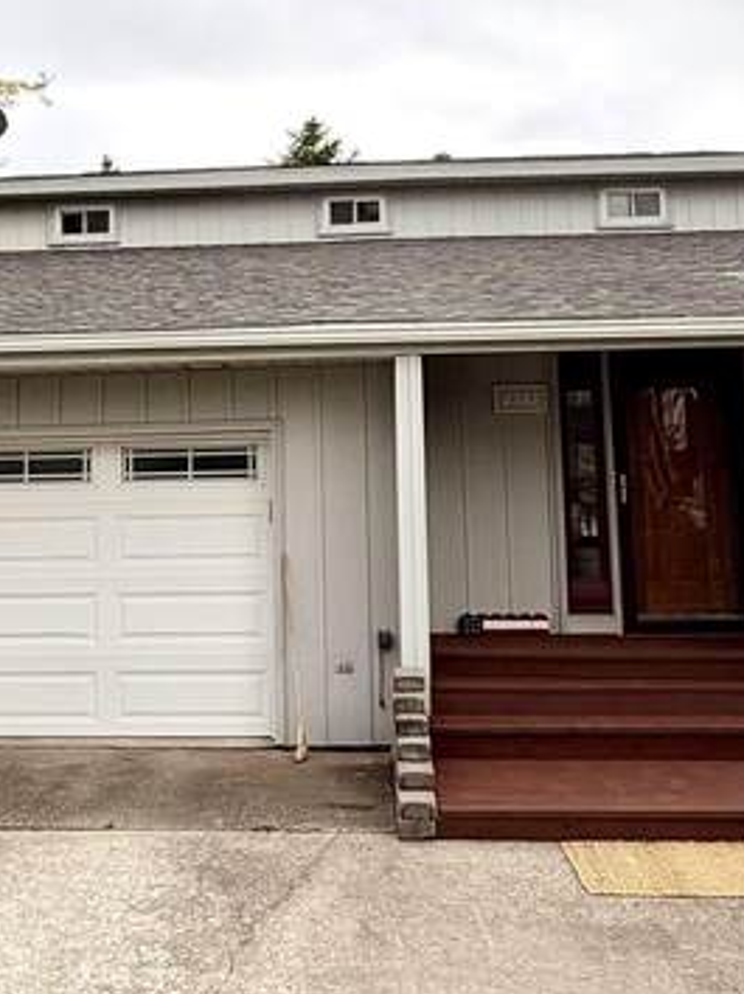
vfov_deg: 48.6
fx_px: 1090
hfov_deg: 37.5
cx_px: 289
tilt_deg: +6.9
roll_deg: +0.2
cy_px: 379
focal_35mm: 38
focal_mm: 2.22
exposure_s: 1/1189
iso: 20
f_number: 2.2
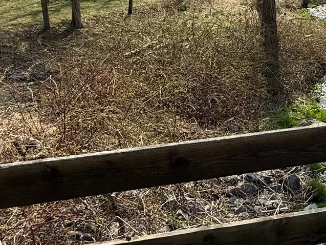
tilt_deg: -9.9
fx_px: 424
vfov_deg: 30.7
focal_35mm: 45
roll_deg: +0.4
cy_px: 21
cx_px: 335
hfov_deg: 37.1
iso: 64
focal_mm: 2.22
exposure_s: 1/1189
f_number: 2.2
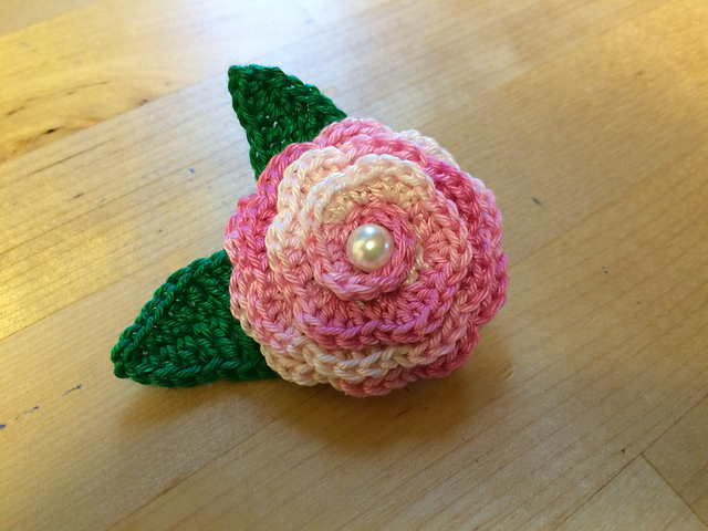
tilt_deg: -58.0
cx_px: 354
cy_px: 266
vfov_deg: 48.2
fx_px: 593
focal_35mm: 29
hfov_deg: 61.7
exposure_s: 1/33
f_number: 2.2
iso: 200
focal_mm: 4.15
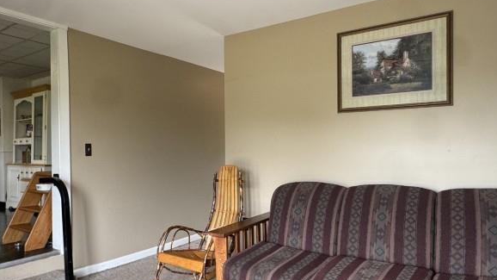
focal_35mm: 27
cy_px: 152
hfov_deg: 69.9
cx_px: 246
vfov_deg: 42.8
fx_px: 356
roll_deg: +0.7
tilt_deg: -0.3
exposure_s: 1/99
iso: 125
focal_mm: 2.22
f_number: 2.2
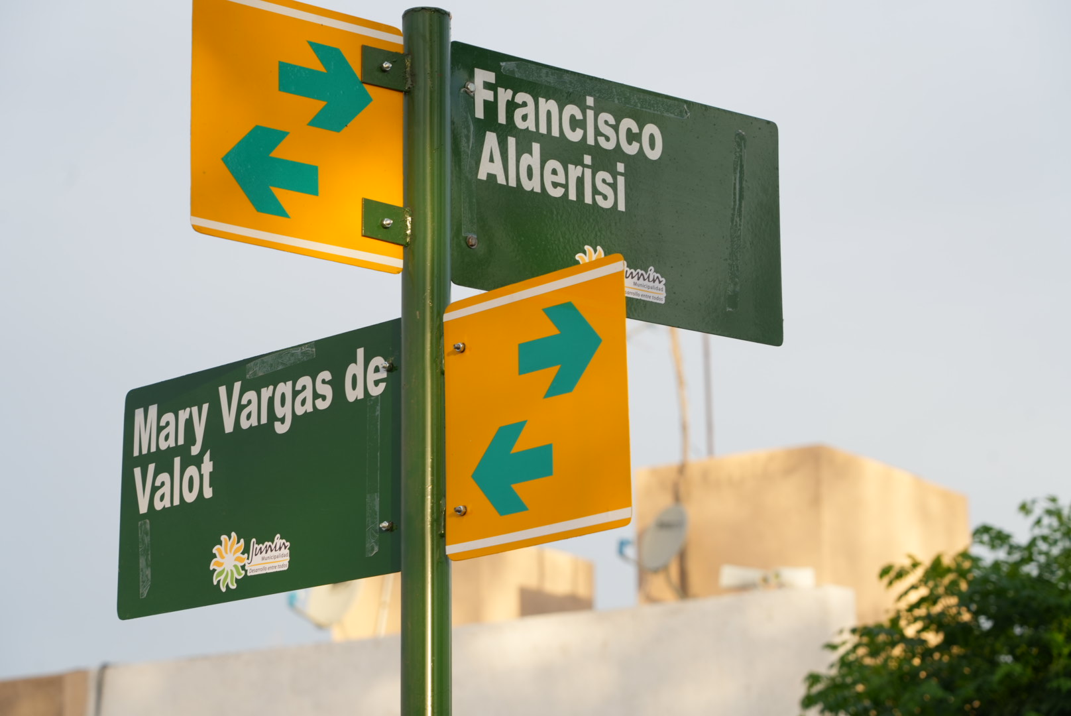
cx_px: 536
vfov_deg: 13.4
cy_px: 358
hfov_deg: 20.0
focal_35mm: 102
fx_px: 3037
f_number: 6.3
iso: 400
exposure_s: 1/320
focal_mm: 102
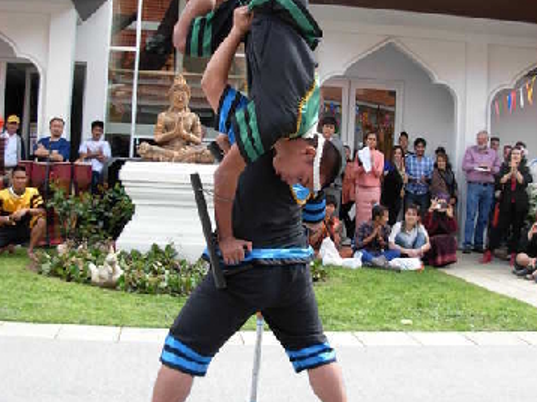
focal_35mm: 51
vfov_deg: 28.4
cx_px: 268
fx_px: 791
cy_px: 140
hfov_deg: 37.5
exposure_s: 1/287
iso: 79
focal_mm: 6.3
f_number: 2.9
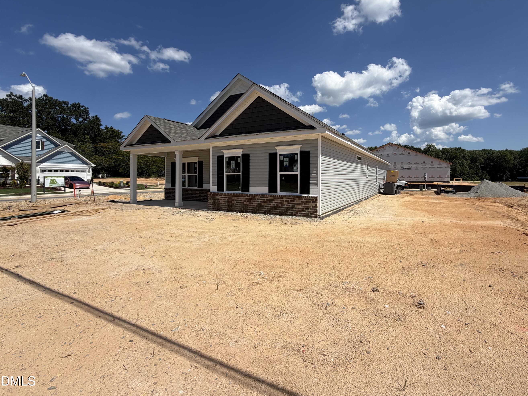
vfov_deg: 77.8
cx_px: 302
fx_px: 244
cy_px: 176
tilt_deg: +0.7
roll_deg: -0.1
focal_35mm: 16
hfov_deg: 93.9
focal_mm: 2.22
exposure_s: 1/1656
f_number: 2.2
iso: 20
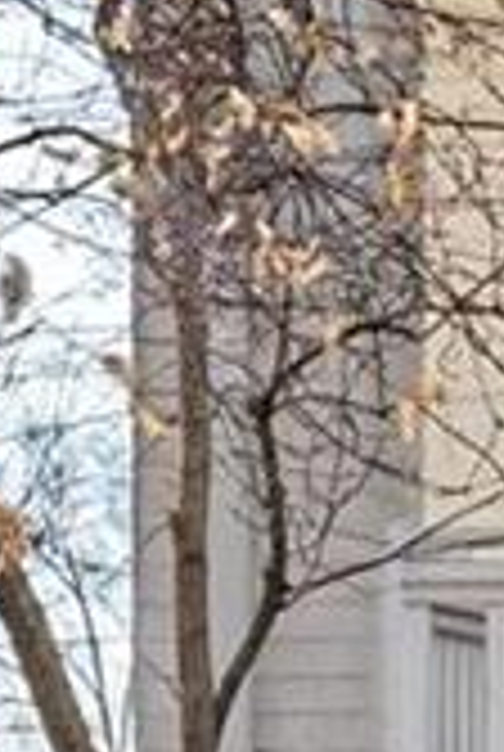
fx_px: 7194
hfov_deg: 3.8
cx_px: 1948
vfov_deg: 5.9
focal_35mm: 344
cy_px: -261
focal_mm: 18
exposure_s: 1/250
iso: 400
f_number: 8
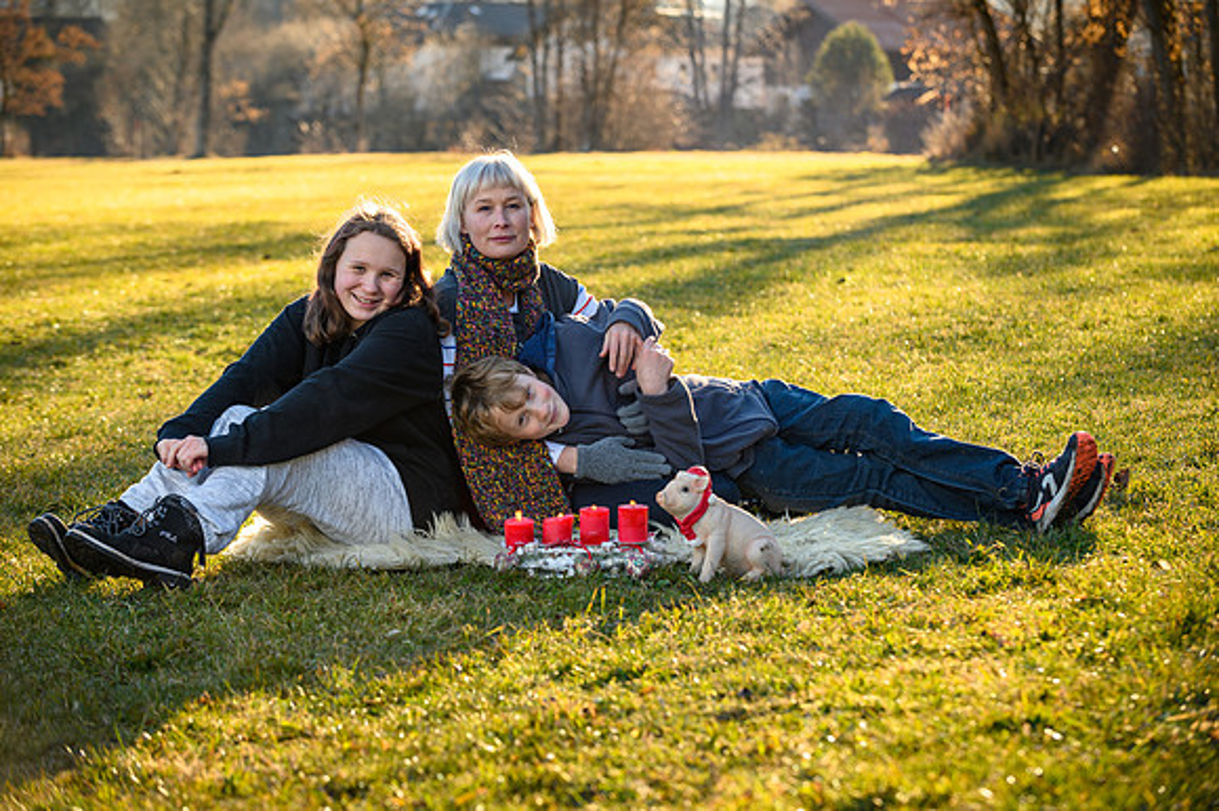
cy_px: 406
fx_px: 3452
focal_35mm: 102
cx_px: 610
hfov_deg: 20.0
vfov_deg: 13.4
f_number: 5.6
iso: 100
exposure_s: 1/125
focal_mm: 102
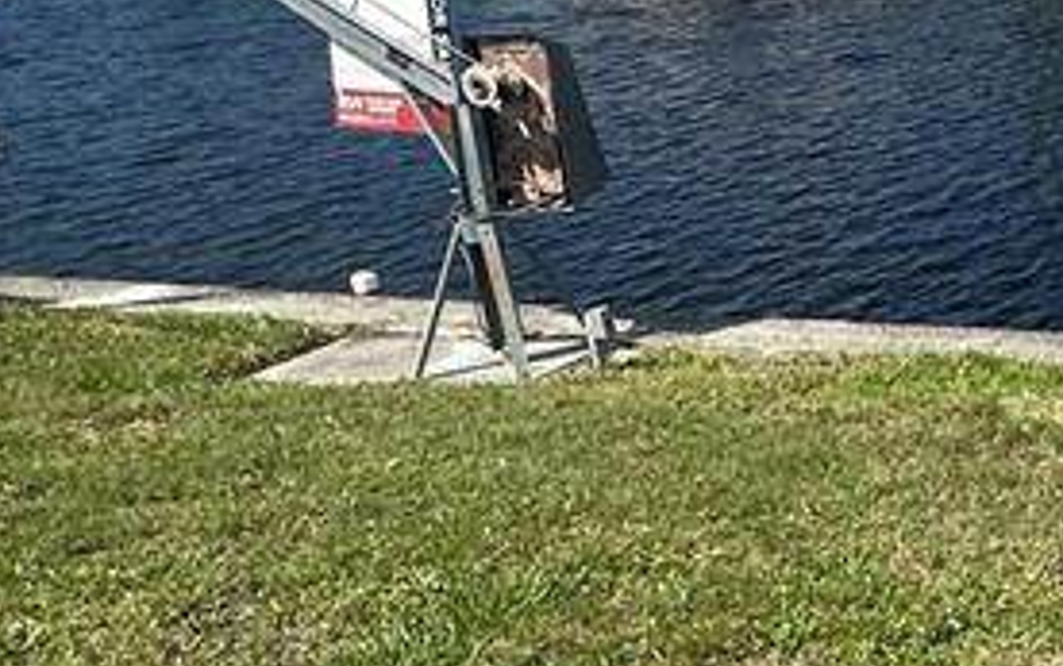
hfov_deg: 29.7
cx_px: 1375
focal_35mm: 55
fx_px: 1595
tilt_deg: -19.0
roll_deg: +0.7
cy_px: 354
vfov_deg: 23.6
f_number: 2.2
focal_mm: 2.22
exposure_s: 1/1984
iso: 50
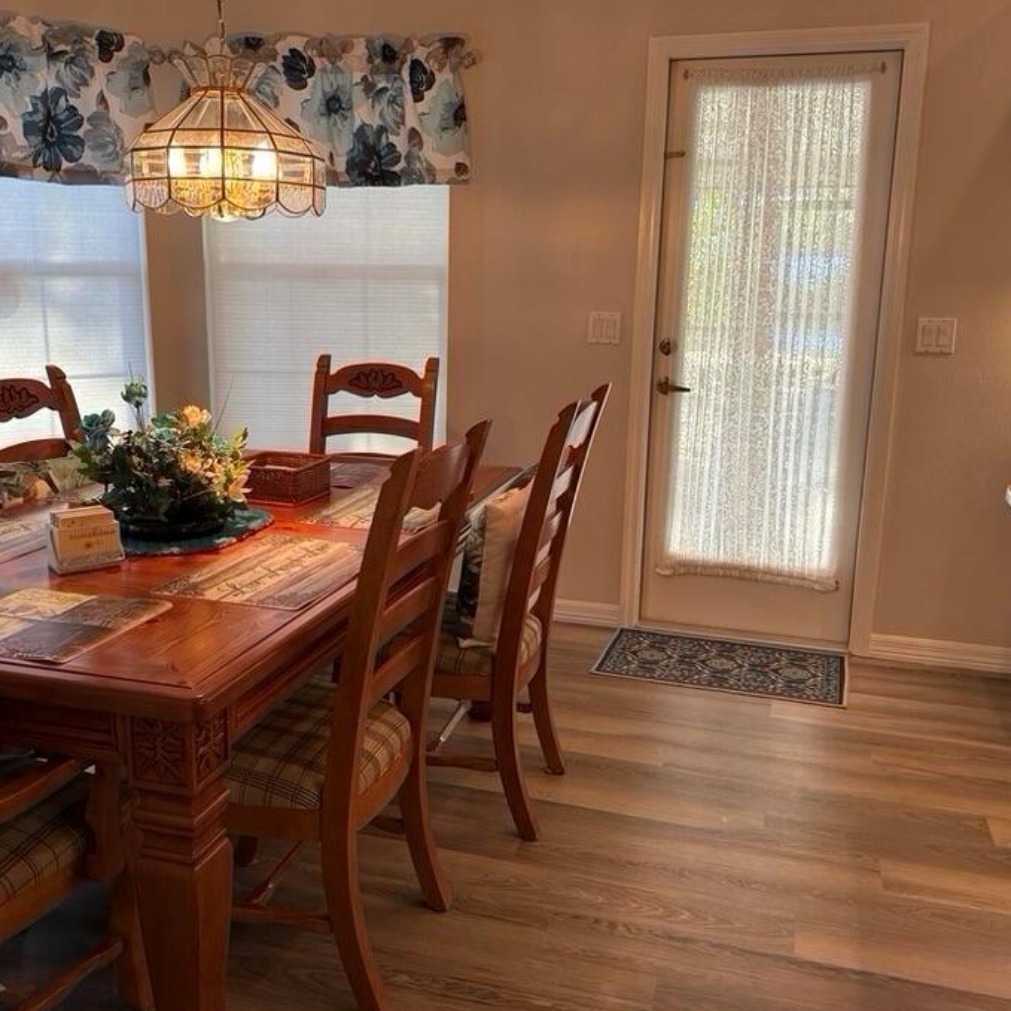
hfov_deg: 51.0
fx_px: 1057
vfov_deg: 51.1
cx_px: 442
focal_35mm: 32
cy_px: 481
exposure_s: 1/120
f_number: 1.78
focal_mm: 6.76
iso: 200
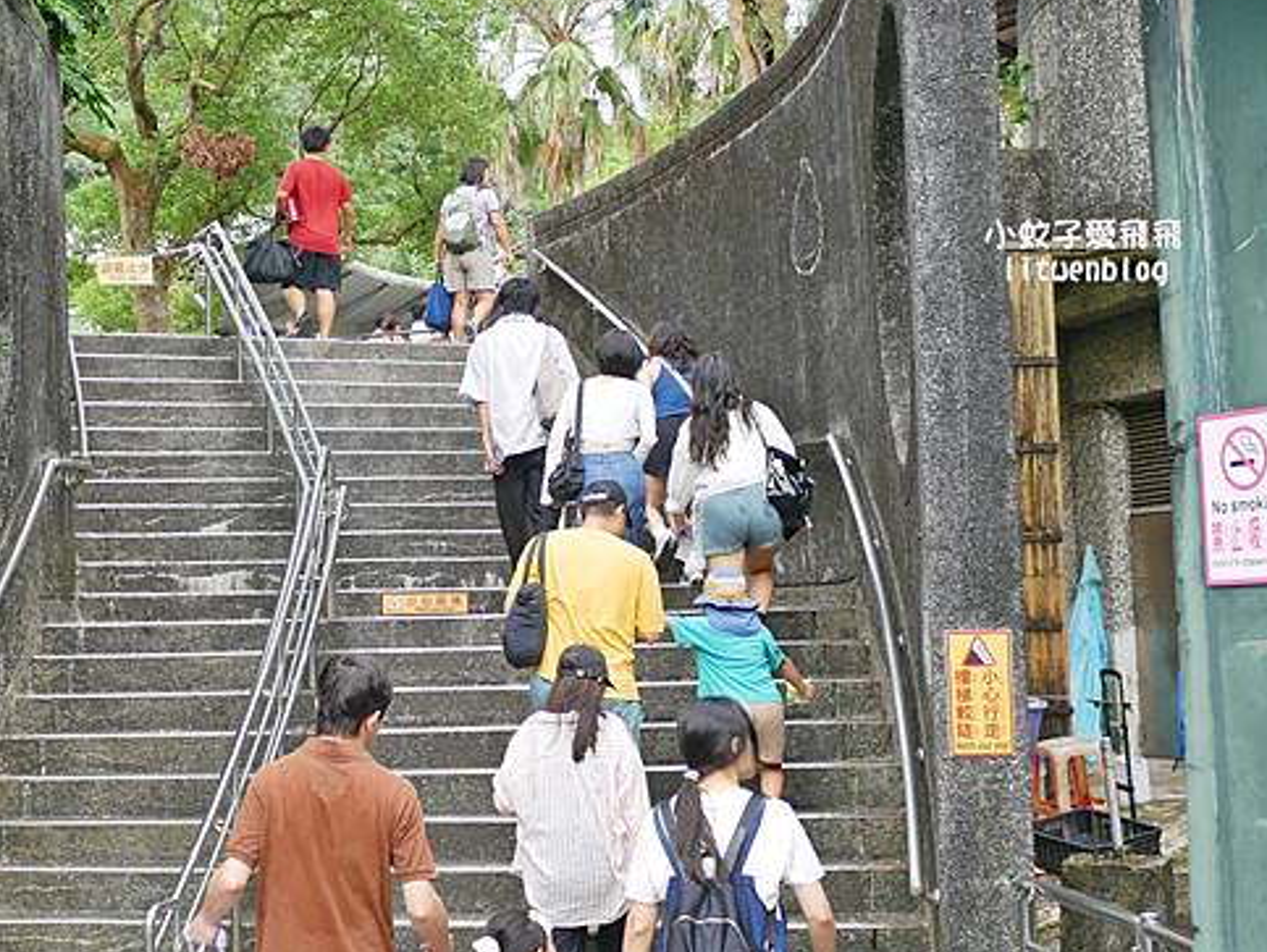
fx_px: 2124
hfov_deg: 32.7
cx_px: 341
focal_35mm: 58
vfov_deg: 25.3
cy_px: 439
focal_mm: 14
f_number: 2.5
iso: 200
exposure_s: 1/125
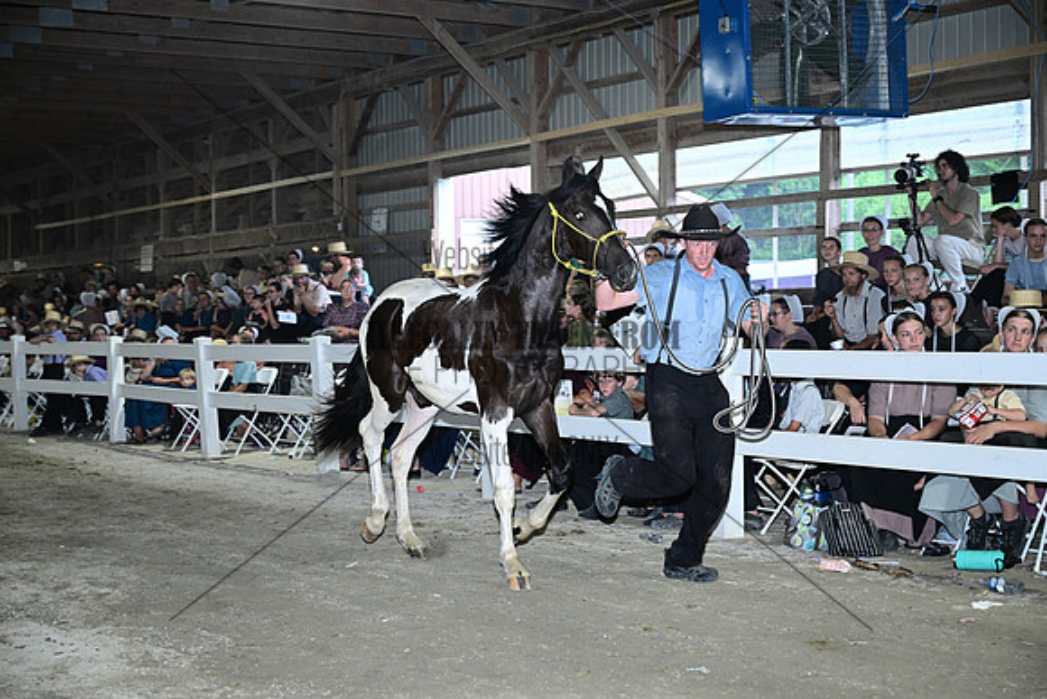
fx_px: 1629
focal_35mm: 56
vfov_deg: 24.2
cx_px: 524
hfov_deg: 35.6
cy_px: 350
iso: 2000
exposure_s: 1/203
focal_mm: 56
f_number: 4.5
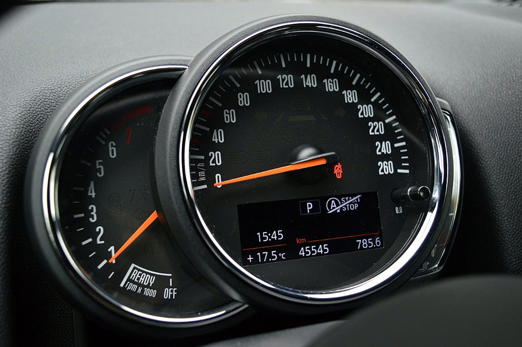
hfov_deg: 53.2
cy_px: 174
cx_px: 261
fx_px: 521
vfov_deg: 36.8
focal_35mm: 36
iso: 800
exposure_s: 1/60
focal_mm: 24
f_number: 4.5
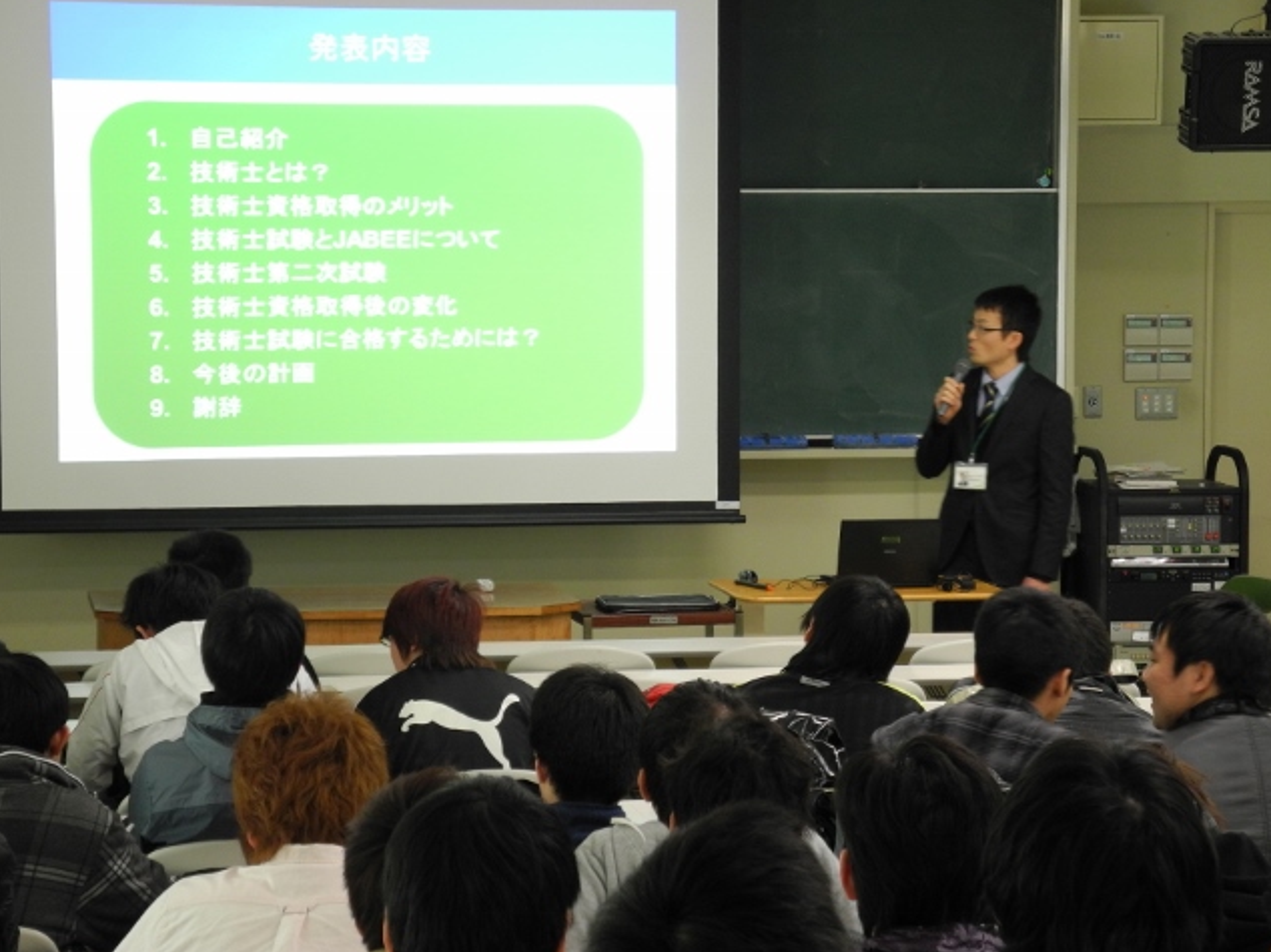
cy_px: 479
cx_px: 638
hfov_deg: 18.6
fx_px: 3891
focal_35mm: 106
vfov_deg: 14.0
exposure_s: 1/30
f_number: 4.5
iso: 320
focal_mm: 22.5
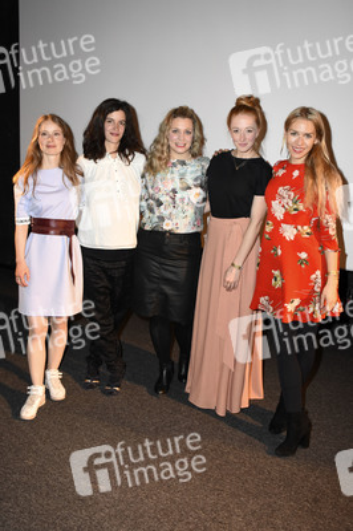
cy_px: 266
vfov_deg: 62.0
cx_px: 176
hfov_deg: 43.5
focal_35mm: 30
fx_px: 442
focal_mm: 20
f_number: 4.5
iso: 1600
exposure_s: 1/100
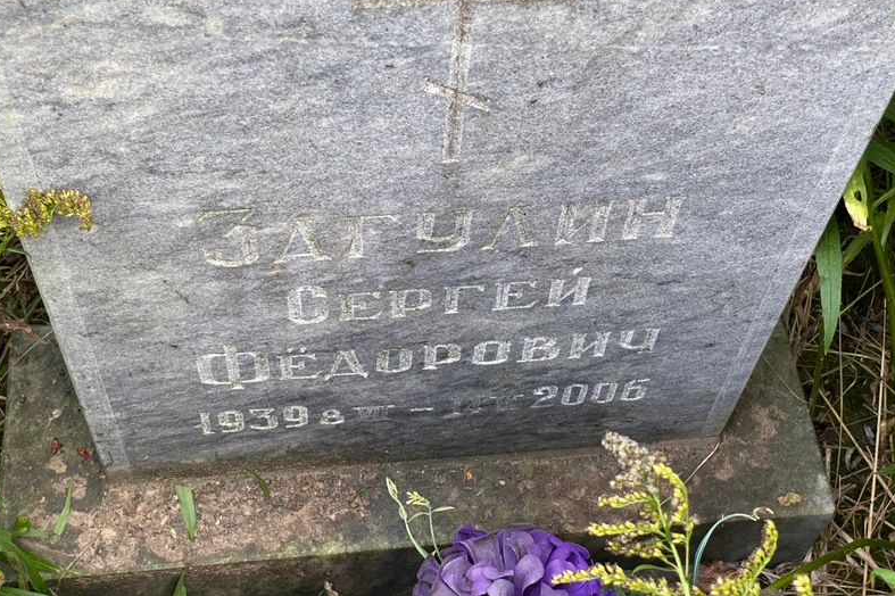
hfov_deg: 36.3
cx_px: 442
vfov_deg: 24.6
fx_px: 1367
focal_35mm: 55
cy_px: 256
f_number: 2
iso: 160
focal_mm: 6
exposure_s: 1/88
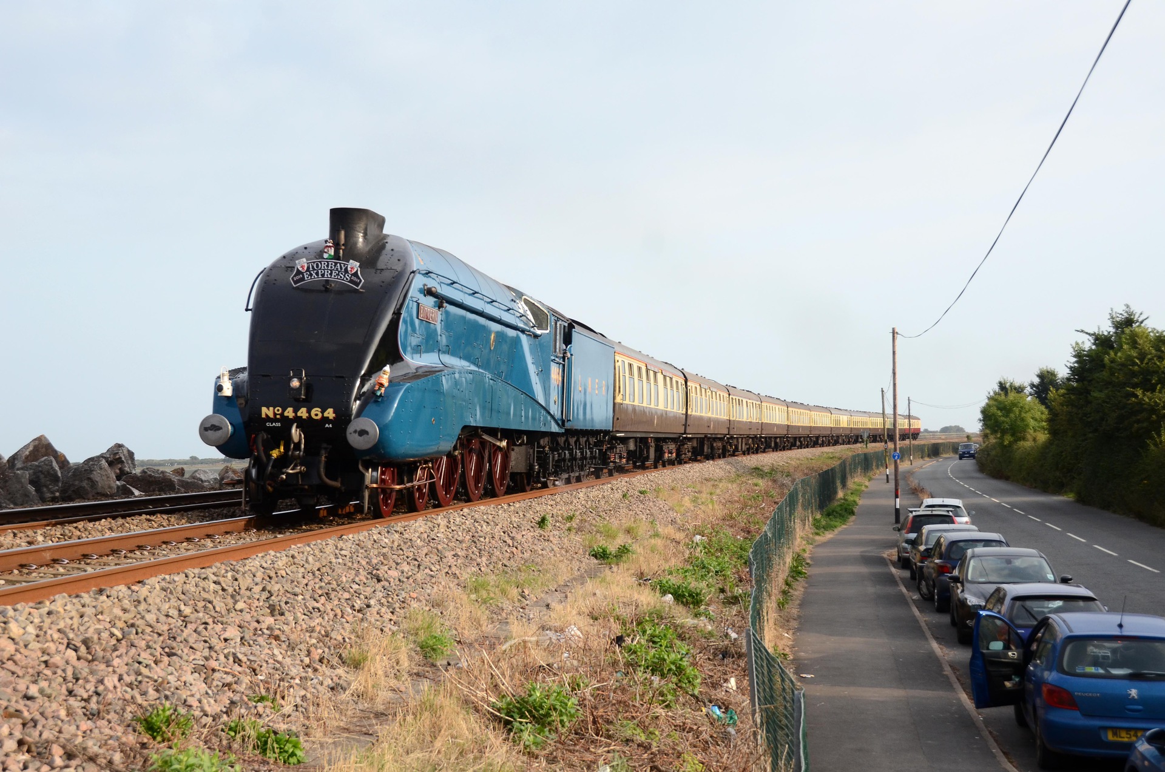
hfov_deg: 39.0
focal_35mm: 51
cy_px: 386
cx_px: 582
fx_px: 1647
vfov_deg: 26.4
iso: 500
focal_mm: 34
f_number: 7.1
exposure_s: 1/800
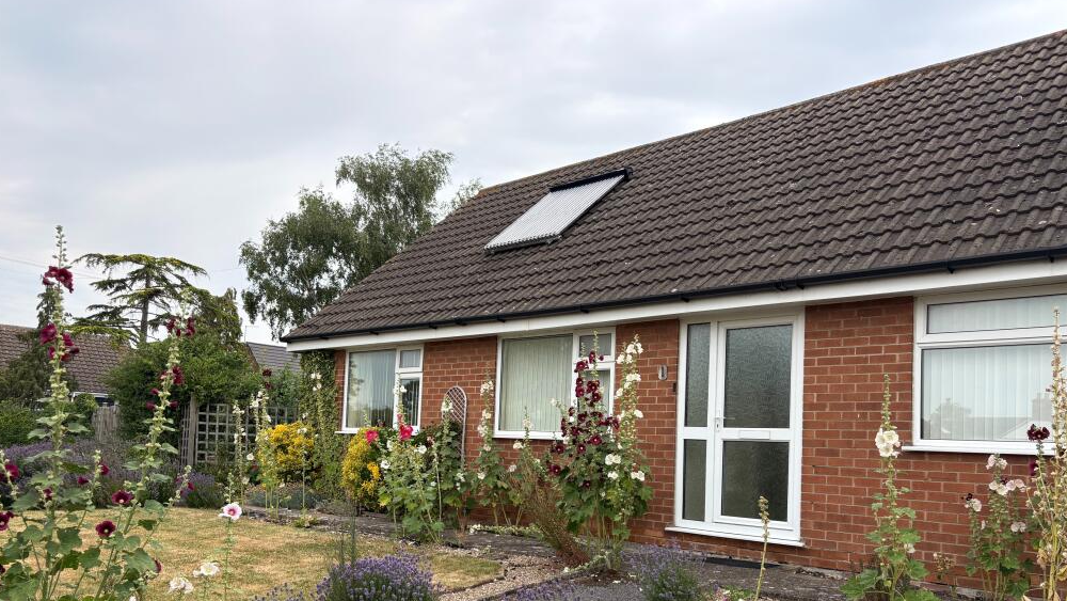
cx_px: 522
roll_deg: -2.2
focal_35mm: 29
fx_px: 821
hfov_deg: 66.0
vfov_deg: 39.8
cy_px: 397
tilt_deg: +3.6
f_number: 1.6
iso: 50
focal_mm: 5.96
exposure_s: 1/1751
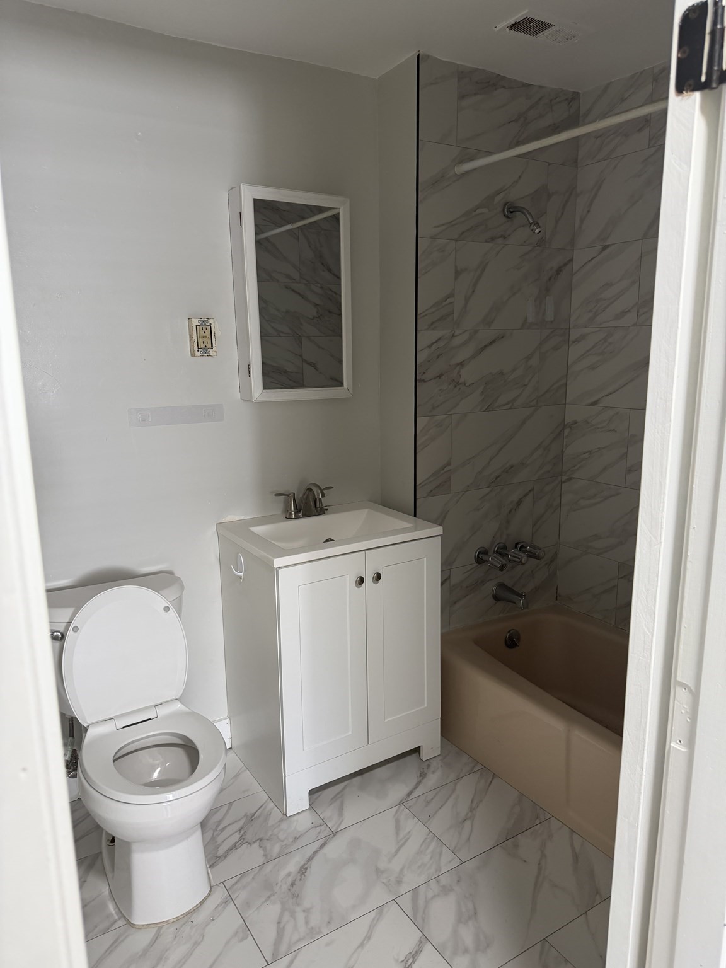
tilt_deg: -11.7
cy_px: 484
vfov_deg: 71.6
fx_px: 671
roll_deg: +0.9
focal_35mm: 24
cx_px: 363
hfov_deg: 56.8
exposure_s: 1/60
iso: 160
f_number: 1.78
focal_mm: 6.76
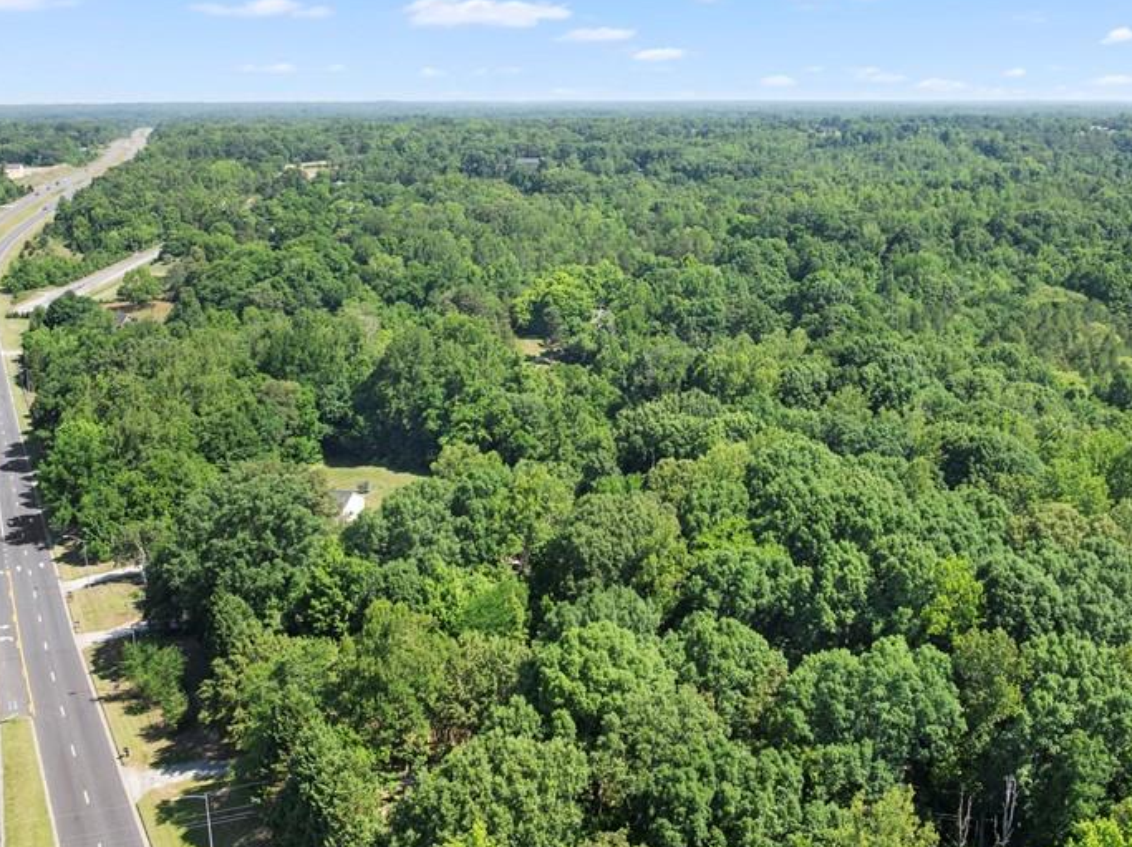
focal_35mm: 36
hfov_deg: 51.2
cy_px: 328
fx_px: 1176
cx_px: 655
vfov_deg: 39.4
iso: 100
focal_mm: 12.29
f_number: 2.8
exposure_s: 1/1000
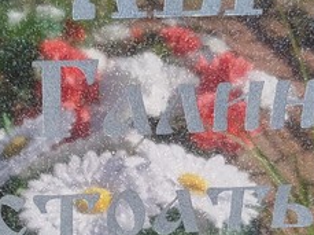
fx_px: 761
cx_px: 107
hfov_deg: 23.2
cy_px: 164
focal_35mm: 84
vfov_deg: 17.5
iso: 50
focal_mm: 5.31
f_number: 1.7
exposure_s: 1/189
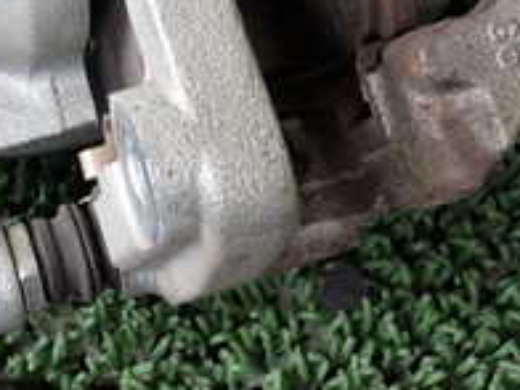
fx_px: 1382
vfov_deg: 15.3
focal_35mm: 92
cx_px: 82
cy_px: -111
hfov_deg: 21.0
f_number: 2.3
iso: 200
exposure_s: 1/80
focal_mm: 5.4
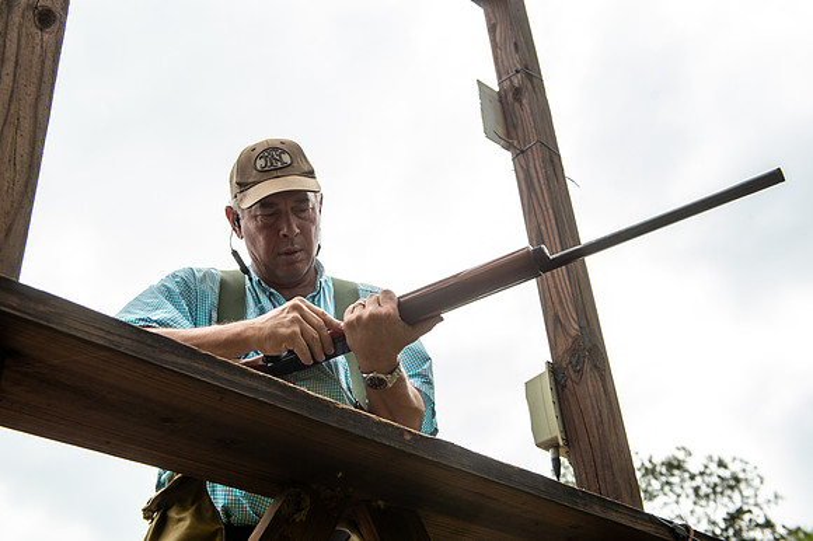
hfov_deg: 46.4
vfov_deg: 31.9
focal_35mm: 42
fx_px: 948
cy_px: 270
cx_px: 406
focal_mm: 42
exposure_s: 1/320
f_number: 6.3
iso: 125
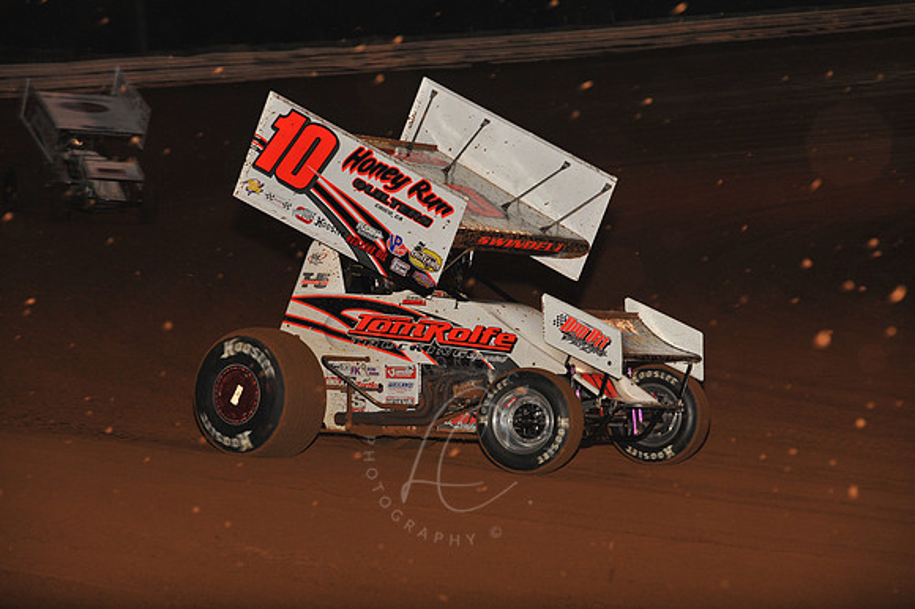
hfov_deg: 13.3
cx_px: 458
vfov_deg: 8.8
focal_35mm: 155
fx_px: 3937
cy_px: 304
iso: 1250
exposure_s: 1/320
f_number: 7.1
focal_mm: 155
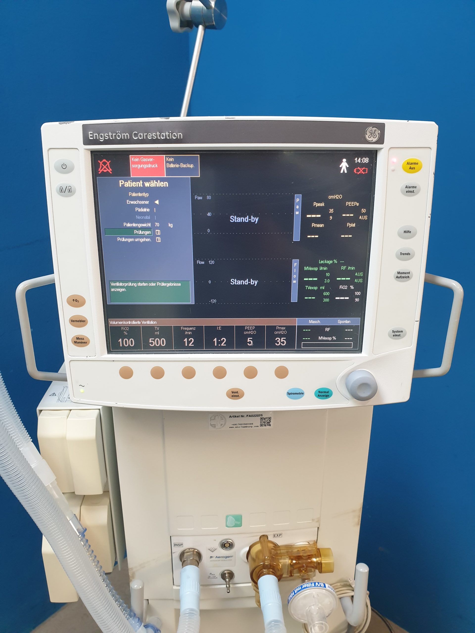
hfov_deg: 53.1
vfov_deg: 67.3
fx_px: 476
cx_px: 238
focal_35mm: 26
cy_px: 316
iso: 200
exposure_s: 1/50
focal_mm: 4.3
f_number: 2.4
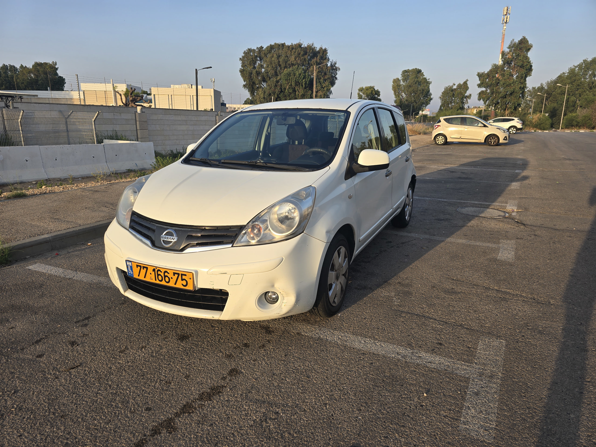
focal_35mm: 23
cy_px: 224
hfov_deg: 73.9
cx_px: 298
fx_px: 396
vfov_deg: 58.9
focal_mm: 6.3
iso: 12
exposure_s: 1/290
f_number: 1.7
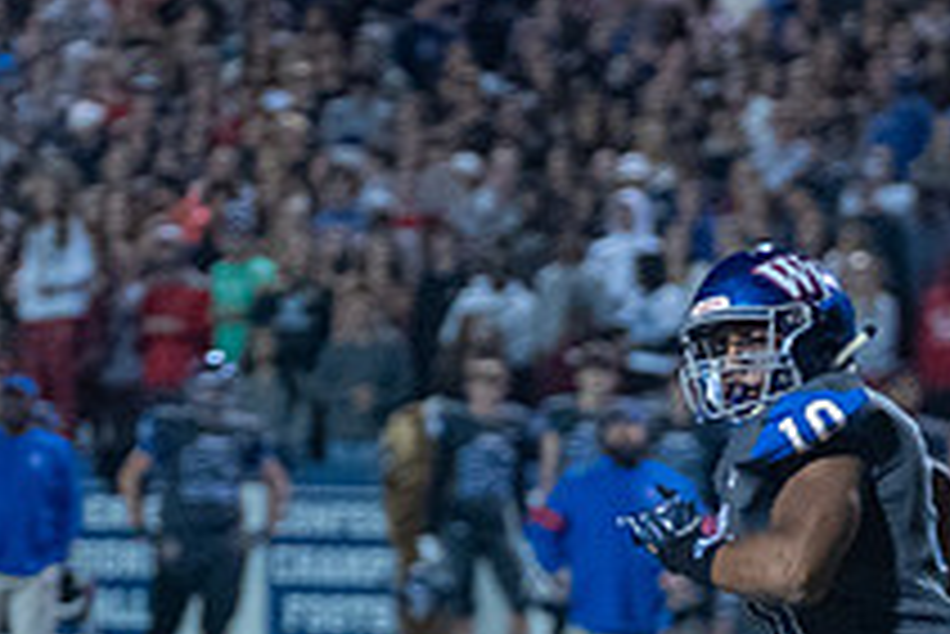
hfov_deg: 3.9
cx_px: 252
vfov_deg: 2.6
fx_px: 13995
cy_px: 501
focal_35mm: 530
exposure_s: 1/800
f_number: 2.8
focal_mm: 151
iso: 6400
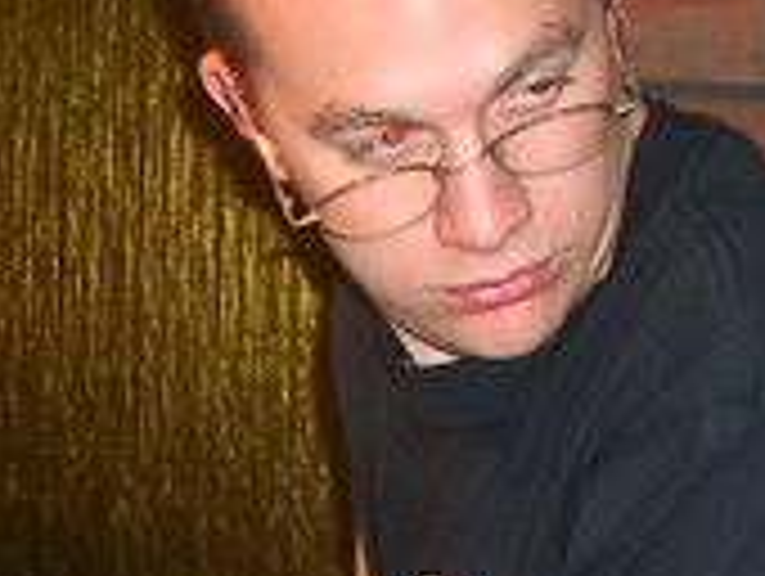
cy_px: 396
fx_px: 3607
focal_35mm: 163
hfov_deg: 11.8
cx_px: -171
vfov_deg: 9.1
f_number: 2.6
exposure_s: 1/40
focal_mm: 5.8
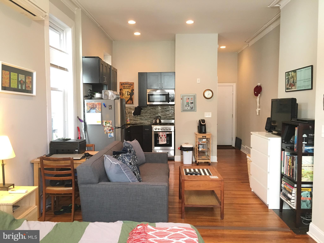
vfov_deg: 48.2
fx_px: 271
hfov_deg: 61.7
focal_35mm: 29
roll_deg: -0.7
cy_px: 122
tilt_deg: -3.7
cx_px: 162
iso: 200
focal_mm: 4.15
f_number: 2.2
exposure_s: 1/30
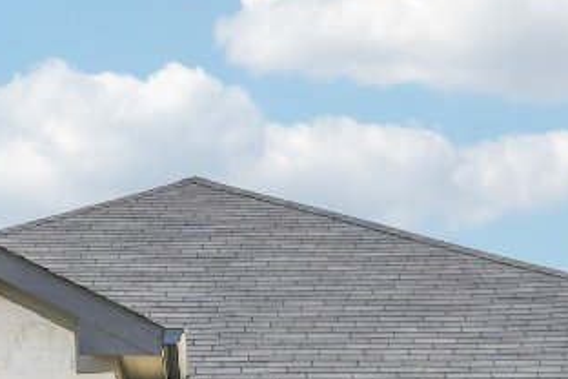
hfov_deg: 15.4
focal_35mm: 133
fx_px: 2098
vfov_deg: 10.0
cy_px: 536
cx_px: 182
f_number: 8
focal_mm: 24
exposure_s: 1/1250
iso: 400
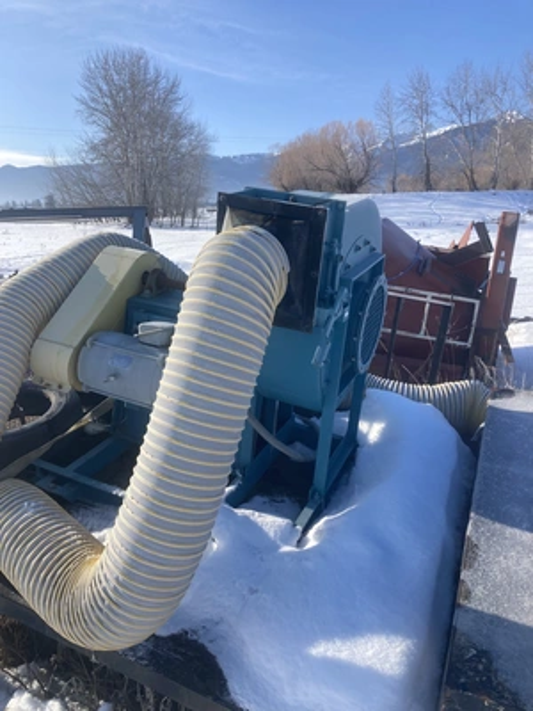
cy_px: 356
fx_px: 575
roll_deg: +1.2
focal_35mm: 28
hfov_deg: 49.7
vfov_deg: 63.4
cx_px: 266
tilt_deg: -11.6
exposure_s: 1/1548
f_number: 1.8
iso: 20
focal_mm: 3.99
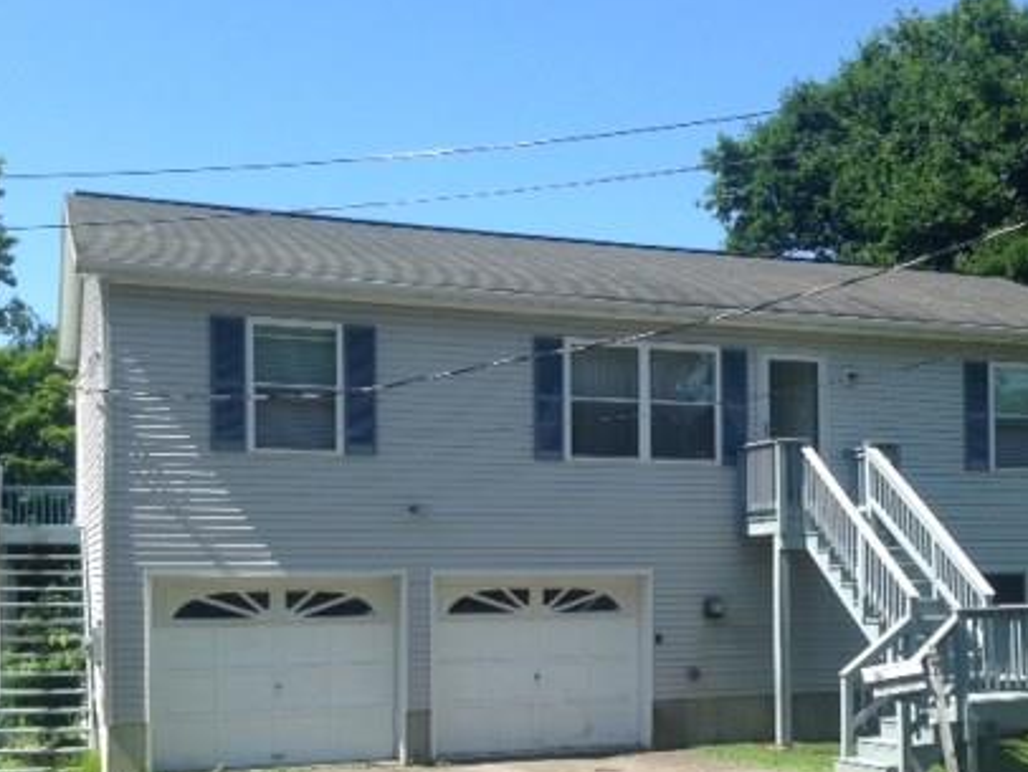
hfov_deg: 36.5
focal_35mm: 52
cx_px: 676
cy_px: 547
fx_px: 1545
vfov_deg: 27.8
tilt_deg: +6.0
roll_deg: -0.1
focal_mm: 4.12
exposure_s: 1/775
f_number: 2.4
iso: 50
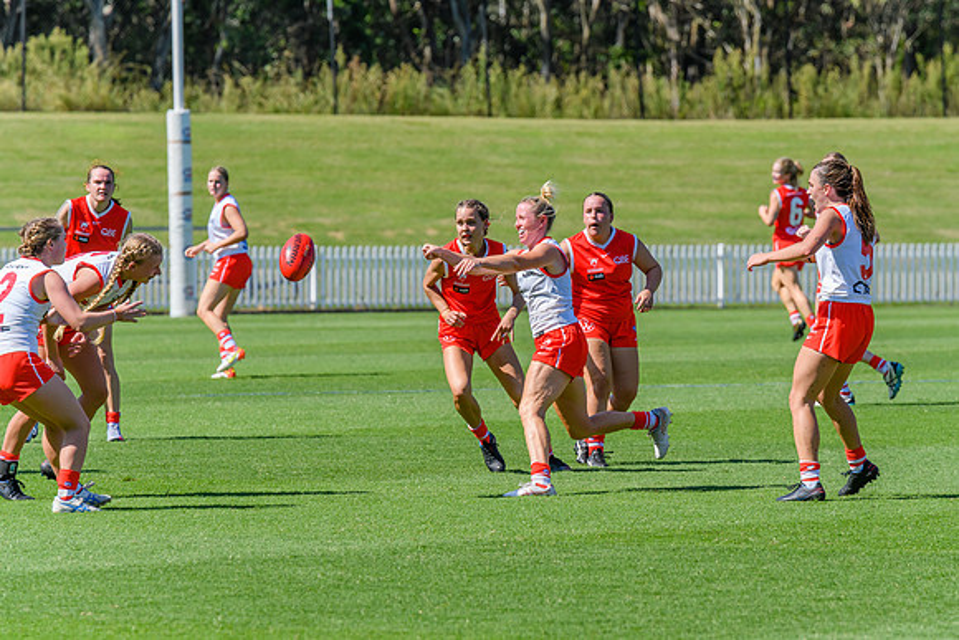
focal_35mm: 316
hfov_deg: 6.5
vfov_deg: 4.4
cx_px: 541
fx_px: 8410
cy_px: 320
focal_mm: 280
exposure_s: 1/2000
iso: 800
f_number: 7.1
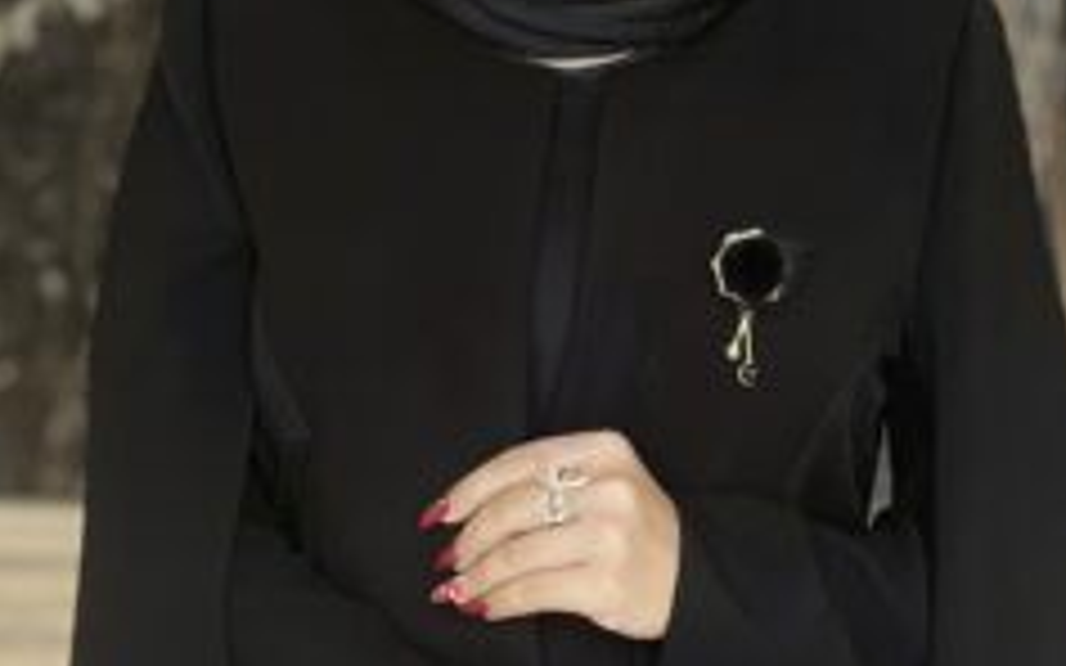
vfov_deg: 14.9
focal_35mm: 86
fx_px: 2498
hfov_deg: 24.1
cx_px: 589
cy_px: 680
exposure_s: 1/40
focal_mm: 6.86
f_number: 1.78
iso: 640
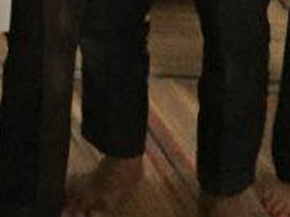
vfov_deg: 8.2
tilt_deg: -11.4
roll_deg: +0.0
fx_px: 1416
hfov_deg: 9.5
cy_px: -286
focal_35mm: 169
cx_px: -549
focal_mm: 4.15
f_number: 2.2
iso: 200
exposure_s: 1/33
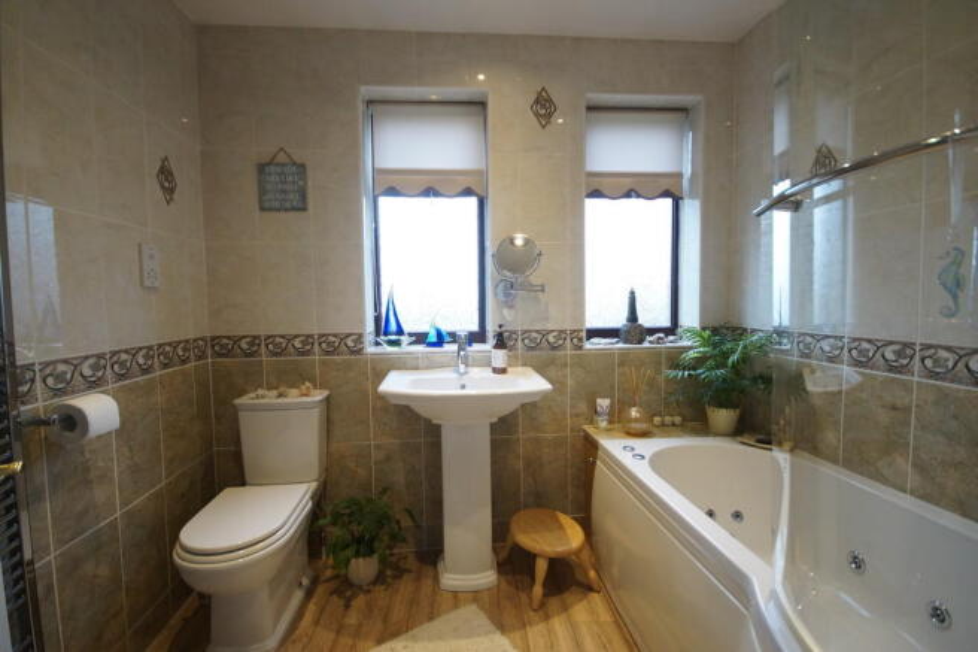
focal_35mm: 15
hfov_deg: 100.4
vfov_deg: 77.3
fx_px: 407
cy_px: 326
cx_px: 489
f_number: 4
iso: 1000
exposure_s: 1/60
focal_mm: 10
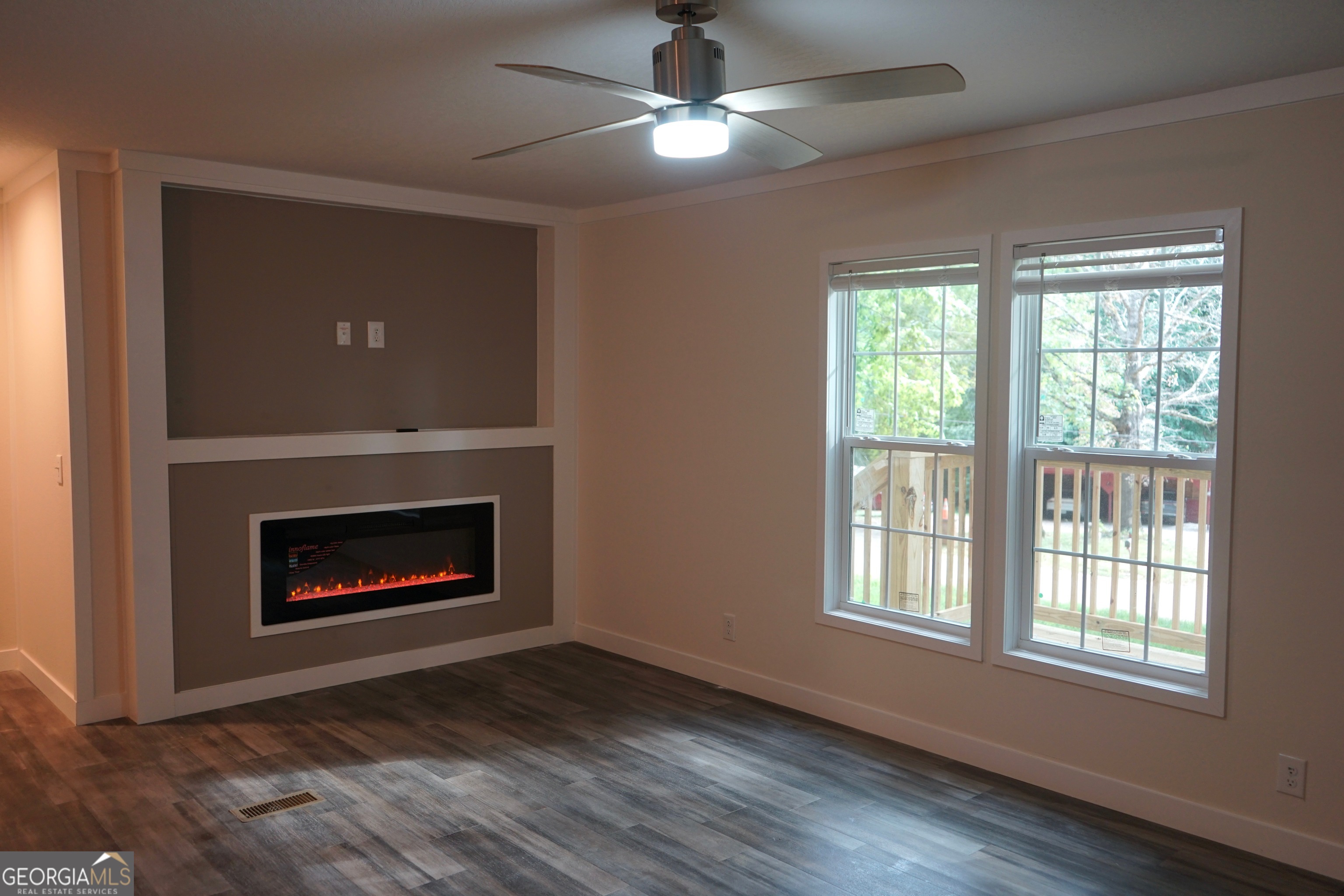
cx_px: 672
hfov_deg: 65.5
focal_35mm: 28
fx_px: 1045
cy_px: 448
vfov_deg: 46.4
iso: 400
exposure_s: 1/60
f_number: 3.5
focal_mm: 28
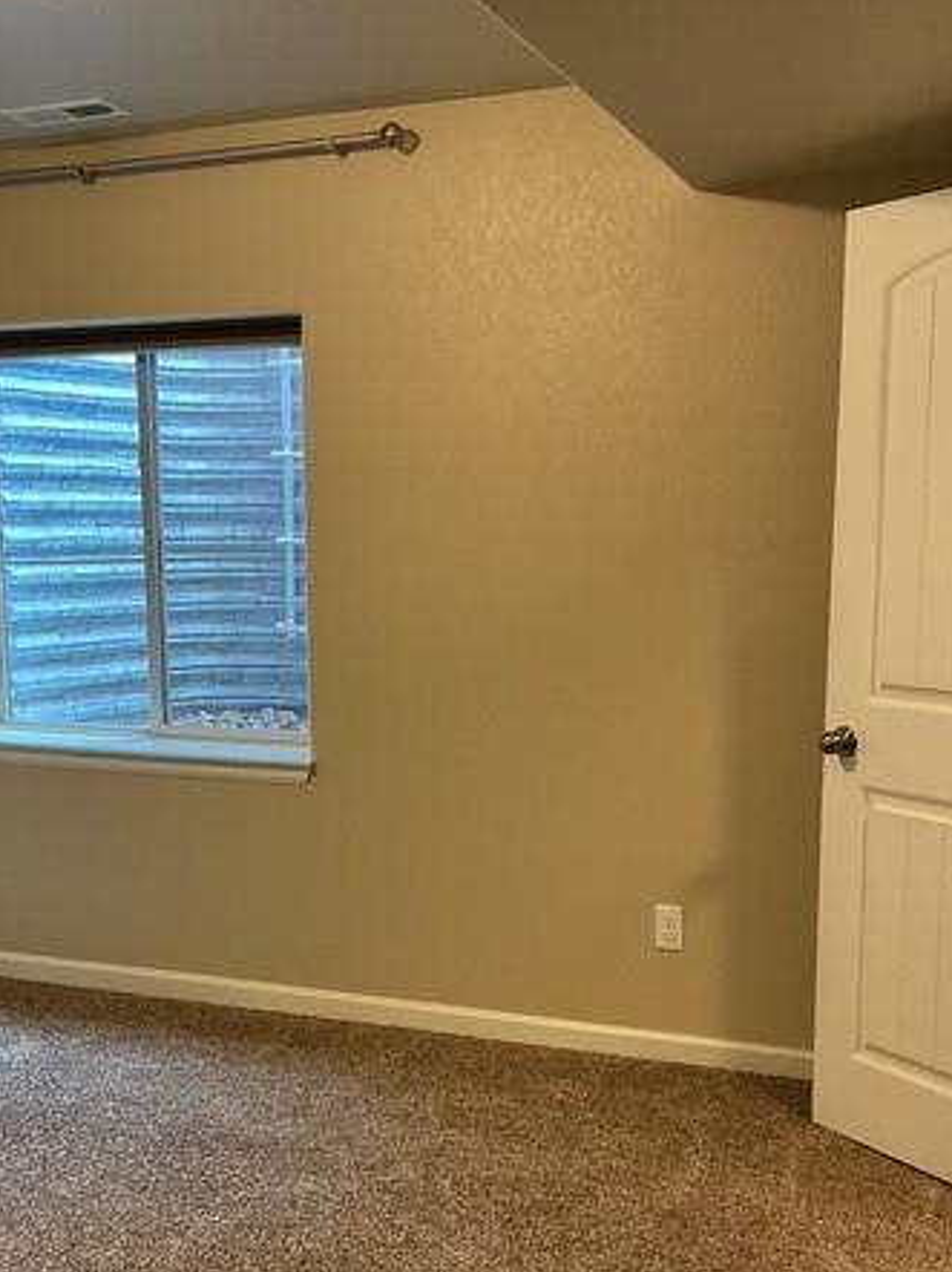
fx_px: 1542
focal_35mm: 42
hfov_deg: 34.3
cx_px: 408
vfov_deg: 44.4
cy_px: 797
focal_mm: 3
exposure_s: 1/60
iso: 125
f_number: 1.8
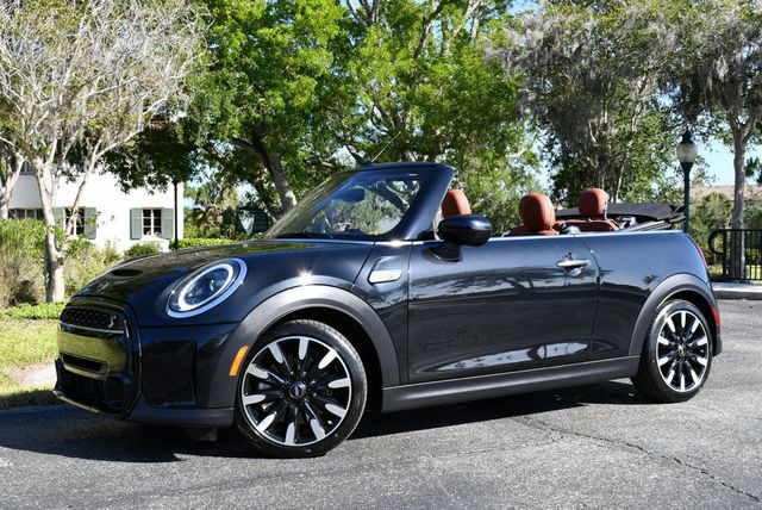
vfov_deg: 28.1
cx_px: 381
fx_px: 1017
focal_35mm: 48
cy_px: 255
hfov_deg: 41.1
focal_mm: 24
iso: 200
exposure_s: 1/250
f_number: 8
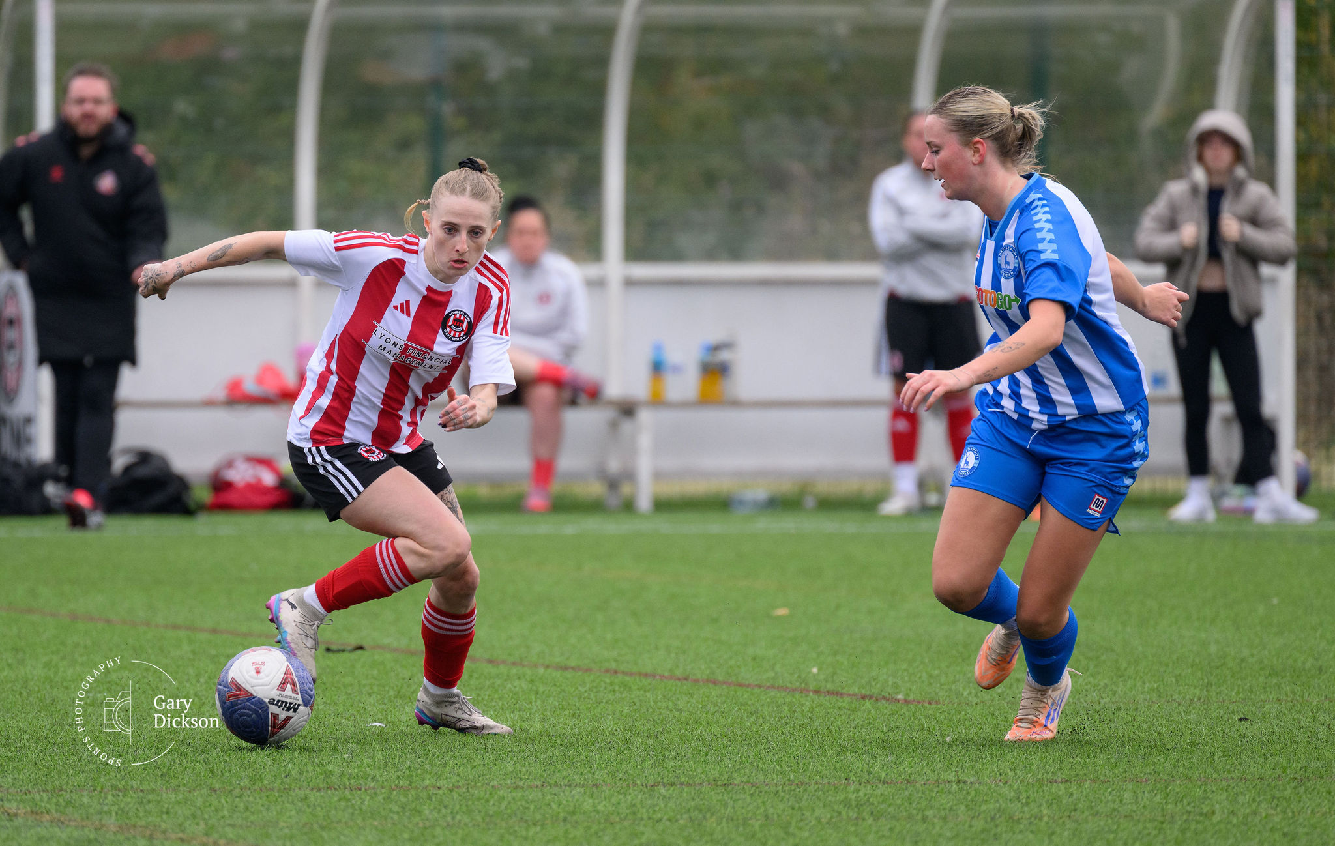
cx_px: 511
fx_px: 18538
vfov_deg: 2.6
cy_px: 382
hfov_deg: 4.1
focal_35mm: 507
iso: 1400
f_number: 5.6
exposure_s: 1/1250
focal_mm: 400
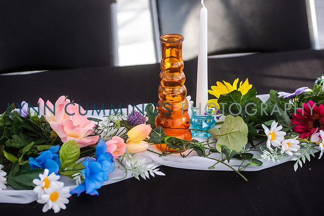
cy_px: 108
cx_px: 162
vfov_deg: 16.7
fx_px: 738
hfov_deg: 24.8
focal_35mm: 82
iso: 160
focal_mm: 82
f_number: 3.5
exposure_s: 1/640
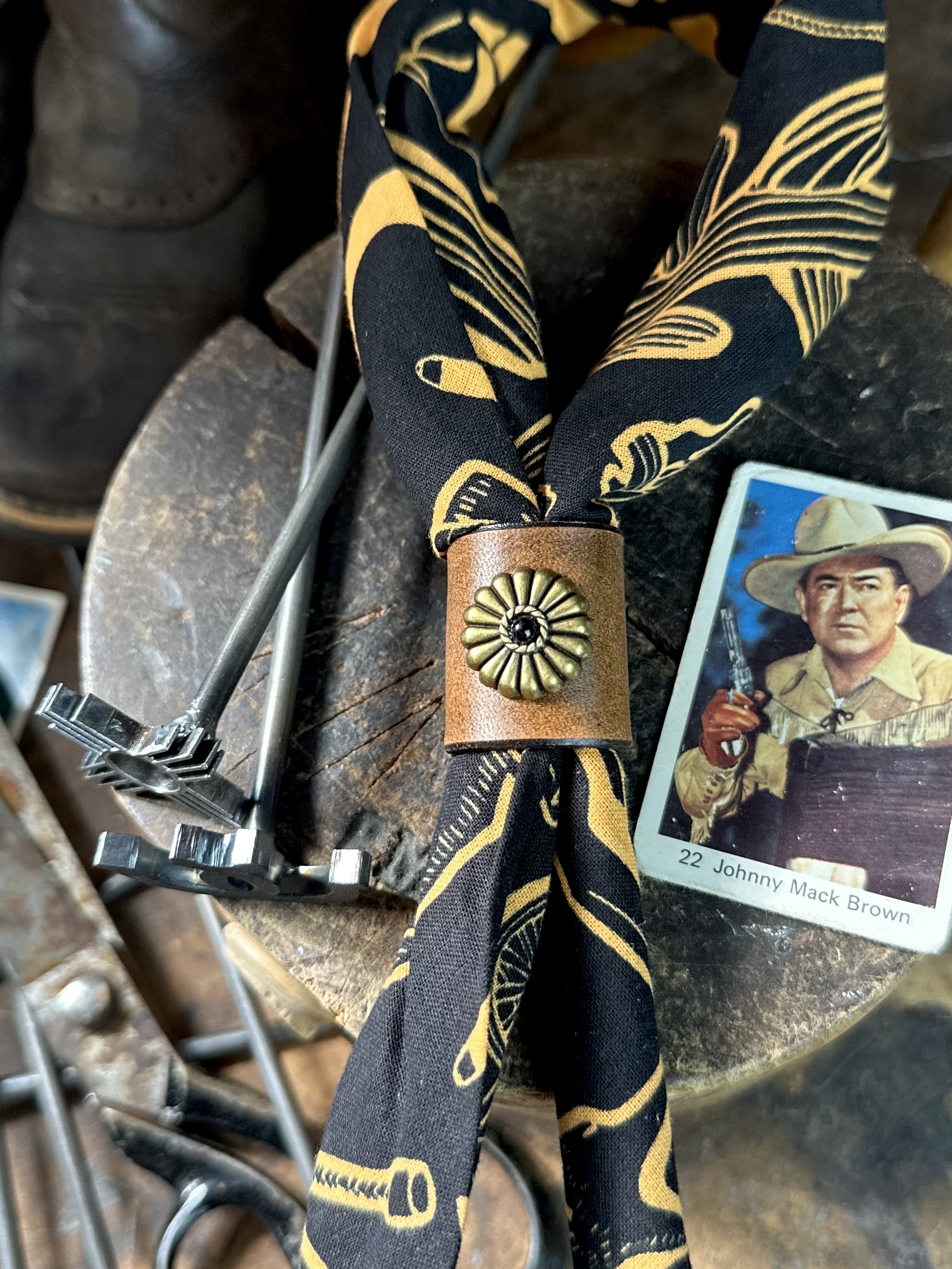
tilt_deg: -68.2
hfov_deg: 39.7
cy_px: 628
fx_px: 1320
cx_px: 470
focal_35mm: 36
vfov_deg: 51.4
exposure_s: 1/113
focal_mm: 6.86
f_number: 1.78
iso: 250
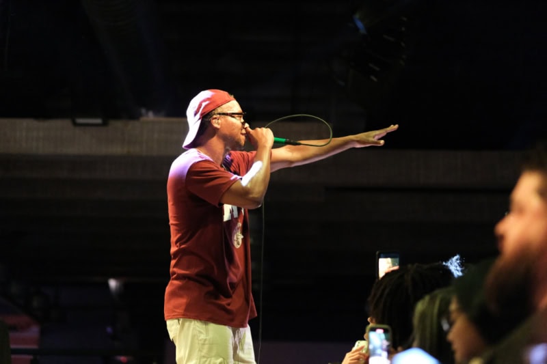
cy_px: 182
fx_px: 1276
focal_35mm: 84
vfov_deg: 16.3
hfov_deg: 24.2
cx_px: 274
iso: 8000
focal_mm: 56
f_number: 1.4
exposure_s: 1/250
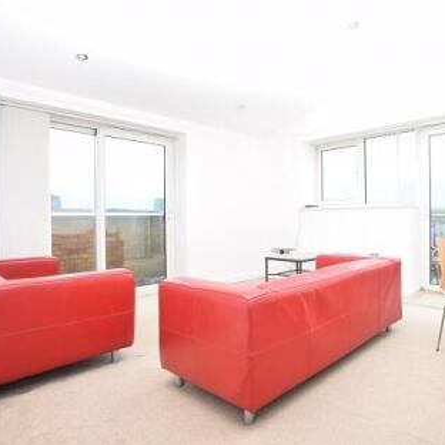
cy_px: 222
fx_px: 325
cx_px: 325
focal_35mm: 22
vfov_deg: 68.8
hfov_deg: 65.3
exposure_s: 1/125
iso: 400
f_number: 5.6
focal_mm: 11.5
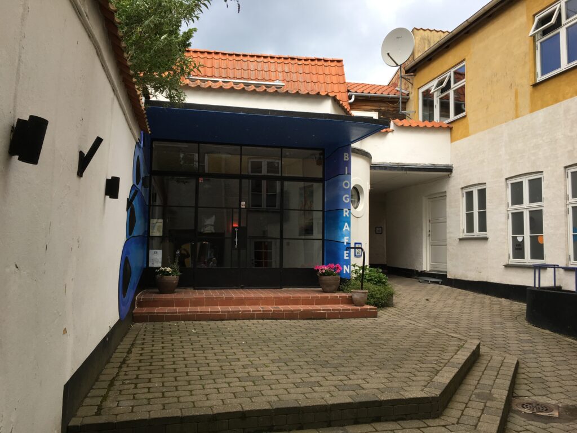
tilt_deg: +4.2
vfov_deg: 48.2
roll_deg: -0.3
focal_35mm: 29
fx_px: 483
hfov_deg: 61.7
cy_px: 216
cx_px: 288
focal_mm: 4.15
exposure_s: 1/329
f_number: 2.2
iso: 25
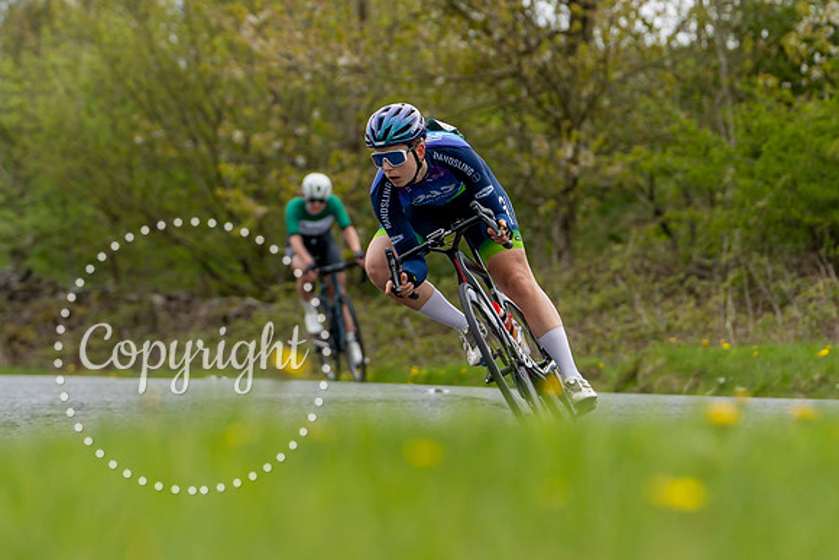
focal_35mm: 225
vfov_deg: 6.1
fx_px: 5244
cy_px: 152
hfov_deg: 9.1
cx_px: 428
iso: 200
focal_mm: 131
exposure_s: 1/640
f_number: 3.5
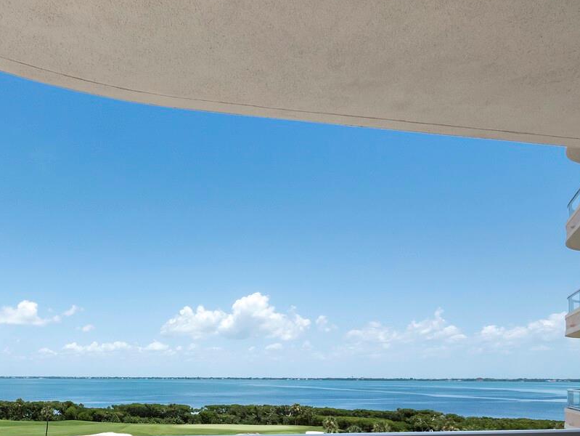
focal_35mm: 28
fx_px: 469
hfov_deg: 57.1
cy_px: 379
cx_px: 90
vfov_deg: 45.8
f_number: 11
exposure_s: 1/160
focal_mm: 7
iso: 400
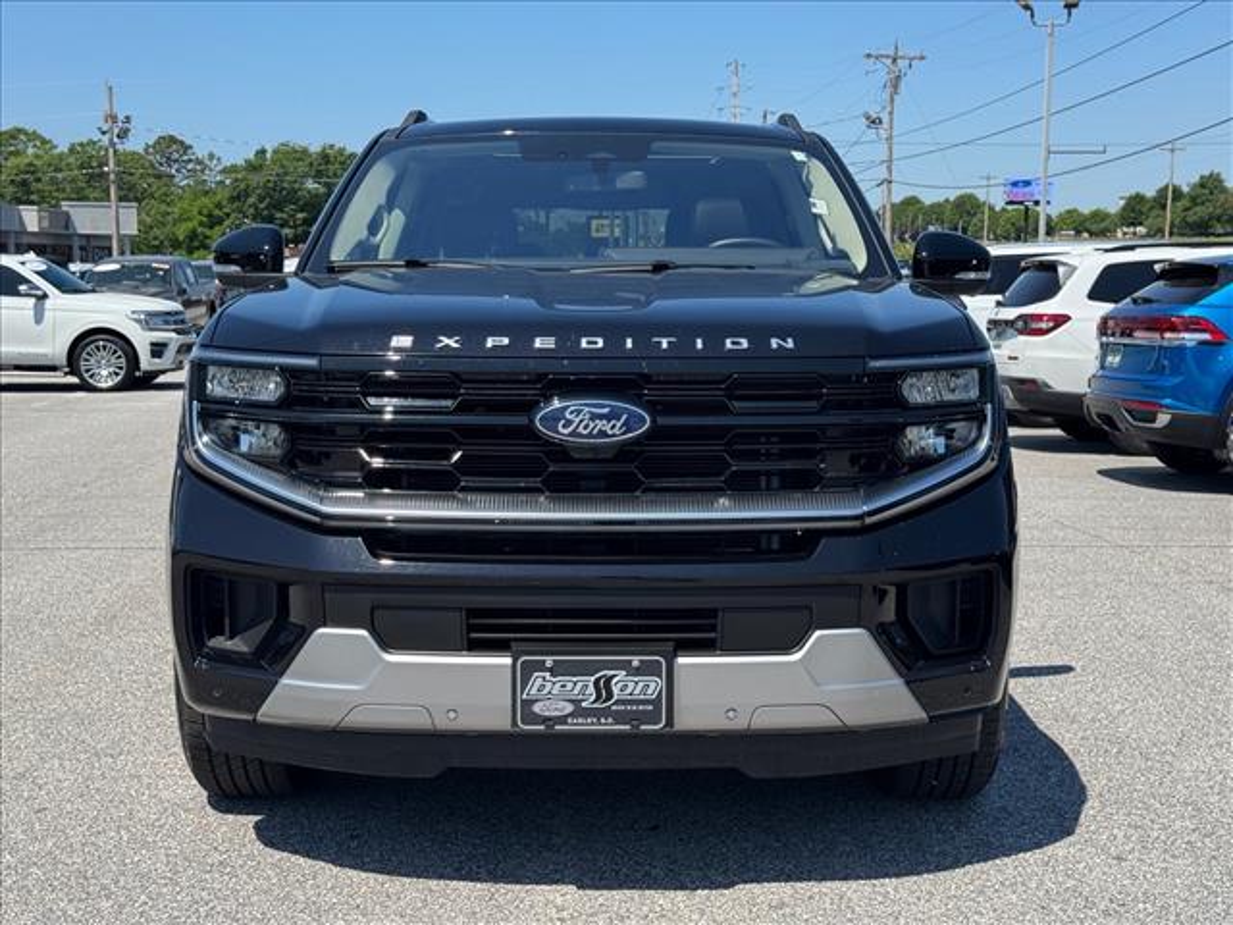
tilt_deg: -7.1
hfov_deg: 39.7
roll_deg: -1.0
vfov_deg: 30.3
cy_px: 462
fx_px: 1710
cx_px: 616
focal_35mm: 48
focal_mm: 6.76
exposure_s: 1/3096
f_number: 1.78
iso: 64
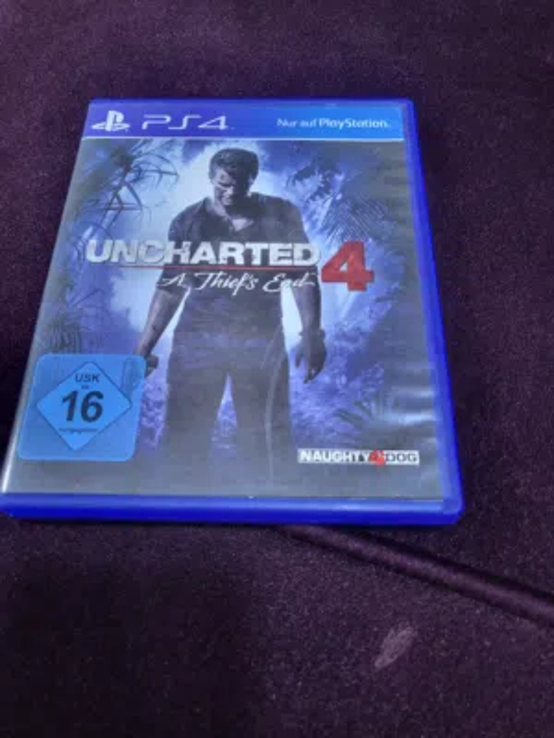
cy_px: 369
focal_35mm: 26
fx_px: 555
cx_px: 277
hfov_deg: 53.1
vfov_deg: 67.3
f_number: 1.8
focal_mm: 4.25
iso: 200
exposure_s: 1/50
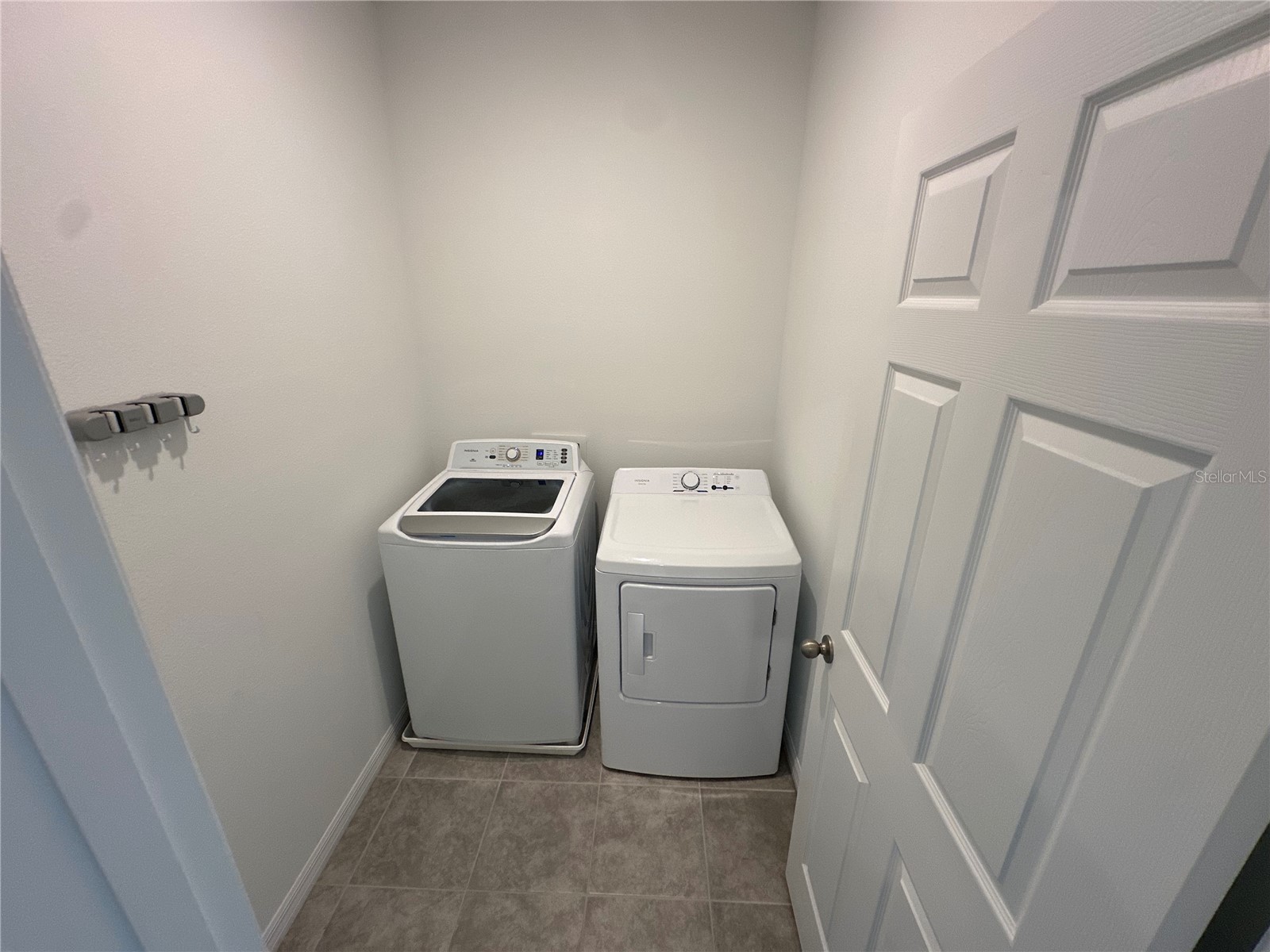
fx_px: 514
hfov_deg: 102.1
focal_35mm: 14
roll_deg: -0.5
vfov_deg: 85.7
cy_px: 476
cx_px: 635
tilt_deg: -20.4
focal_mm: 2.22
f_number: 2.2
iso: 160
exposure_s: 1/120
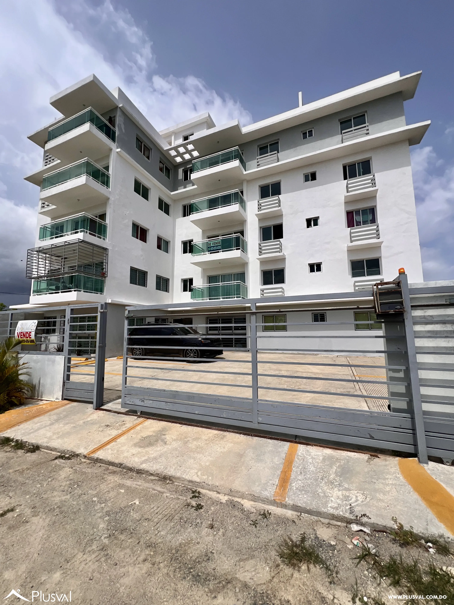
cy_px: 302
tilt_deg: +7.6
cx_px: 227
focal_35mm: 13
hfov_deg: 89.9
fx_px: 227
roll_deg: +0.6
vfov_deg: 106.2
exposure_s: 1/3774
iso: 32
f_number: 1.8
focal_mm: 1.57
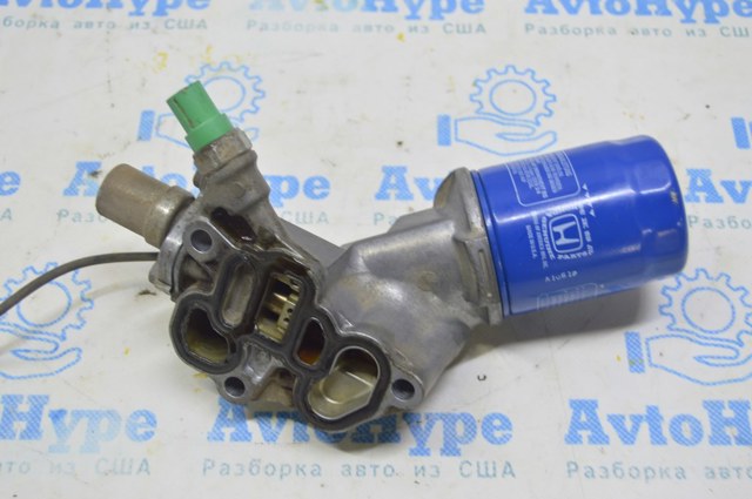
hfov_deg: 41.2
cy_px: 250
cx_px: 376
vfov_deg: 28.0
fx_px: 1001
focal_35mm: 48
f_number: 5.6
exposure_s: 1/20
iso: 400
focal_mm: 32
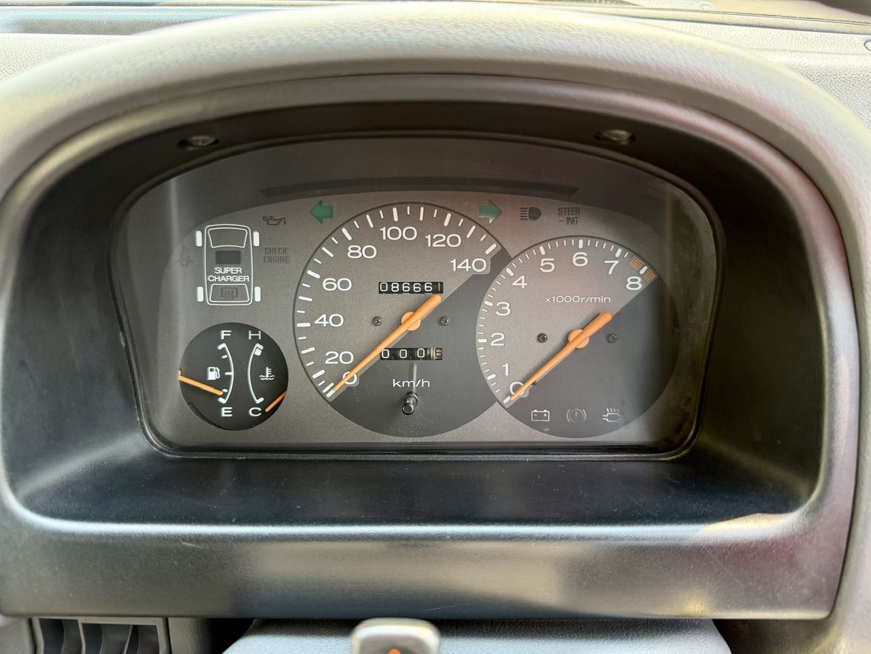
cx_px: 436
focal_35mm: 24
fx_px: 604
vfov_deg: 56.8
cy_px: 327
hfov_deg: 71.6
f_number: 1.78
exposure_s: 1/229
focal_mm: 6.76
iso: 160
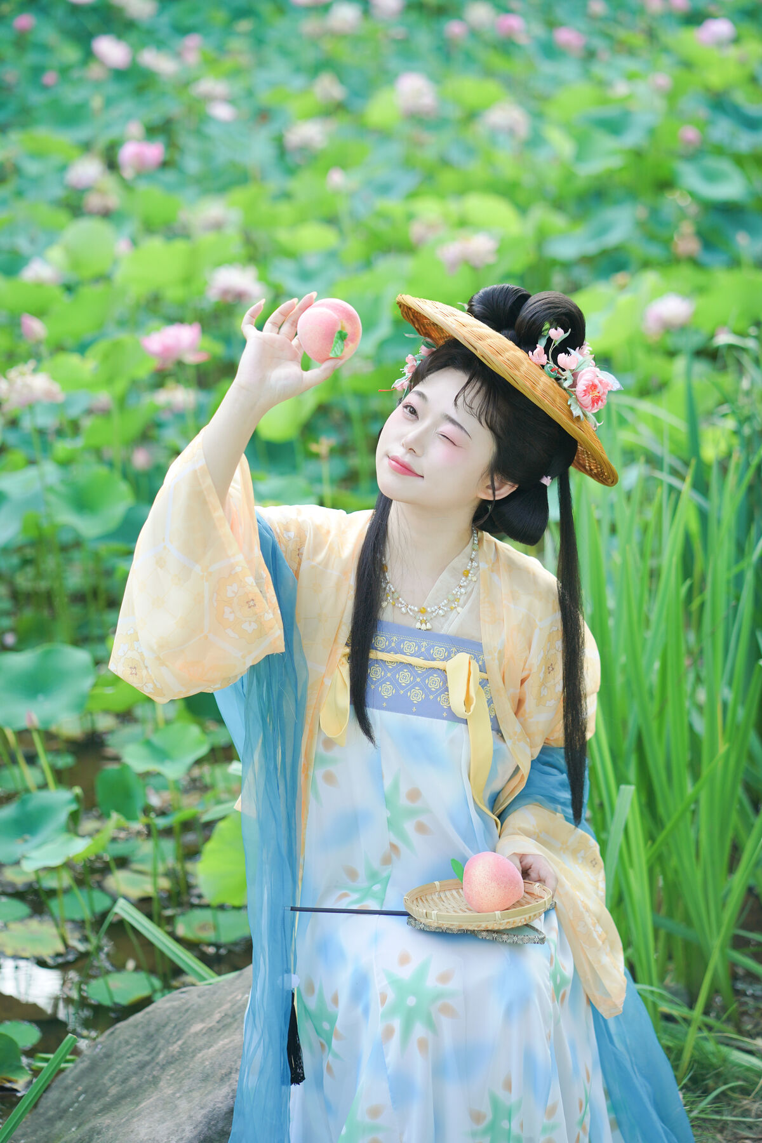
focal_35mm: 85
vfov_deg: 23.9
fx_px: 2699
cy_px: 572
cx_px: 381
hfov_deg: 16.1
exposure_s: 1/400
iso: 200
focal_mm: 85
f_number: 2.8
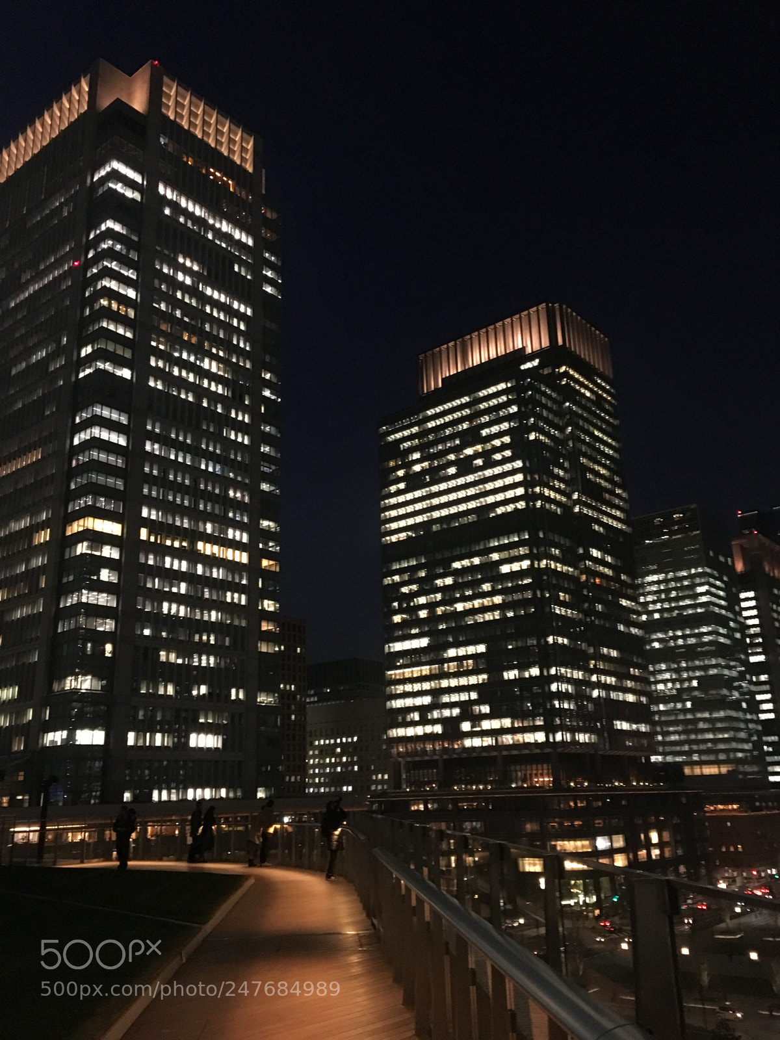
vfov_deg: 61.7
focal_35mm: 29
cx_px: 390
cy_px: 520
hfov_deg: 48.2
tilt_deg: +17.7
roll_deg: +0.7
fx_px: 871
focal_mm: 4.15
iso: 250
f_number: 2.2
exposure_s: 1/15
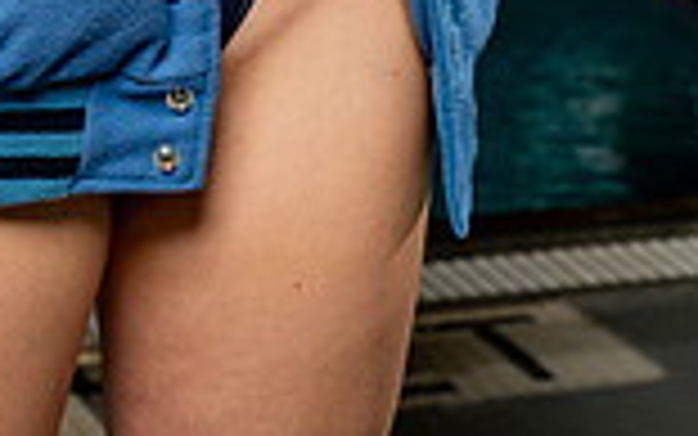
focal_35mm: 207
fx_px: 3939
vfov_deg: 6.1
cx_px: 32
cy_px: -562
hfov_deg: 10.1
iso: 640
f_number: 5.6
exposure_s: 1/250
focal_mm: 70
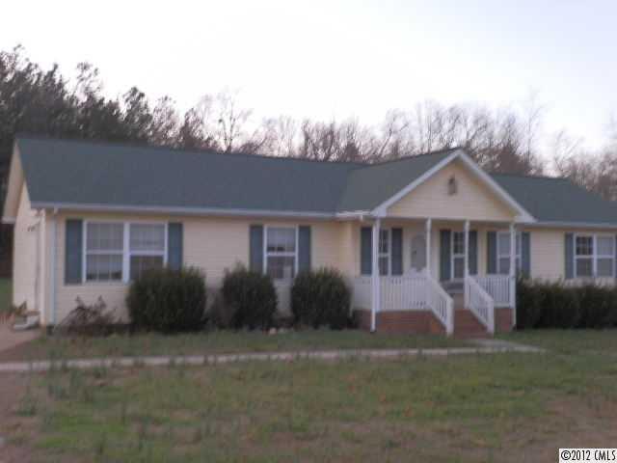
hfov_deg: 49.0
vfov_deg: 37.7
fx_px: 677
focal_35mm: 38
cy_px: 232
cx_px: 308
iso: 200
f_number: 3.5
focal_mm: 6.85
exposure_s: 1/5
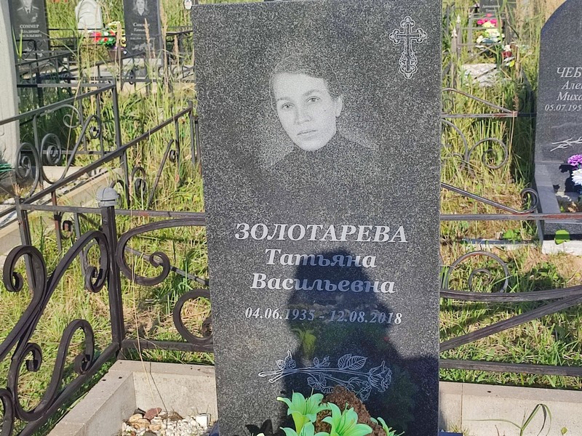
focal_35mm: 25
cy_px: 218
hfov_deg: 69.4
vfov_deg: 54.9
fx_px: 420
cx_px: 291
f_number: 1.9
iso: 50
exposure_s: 1/641
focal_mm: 6.04
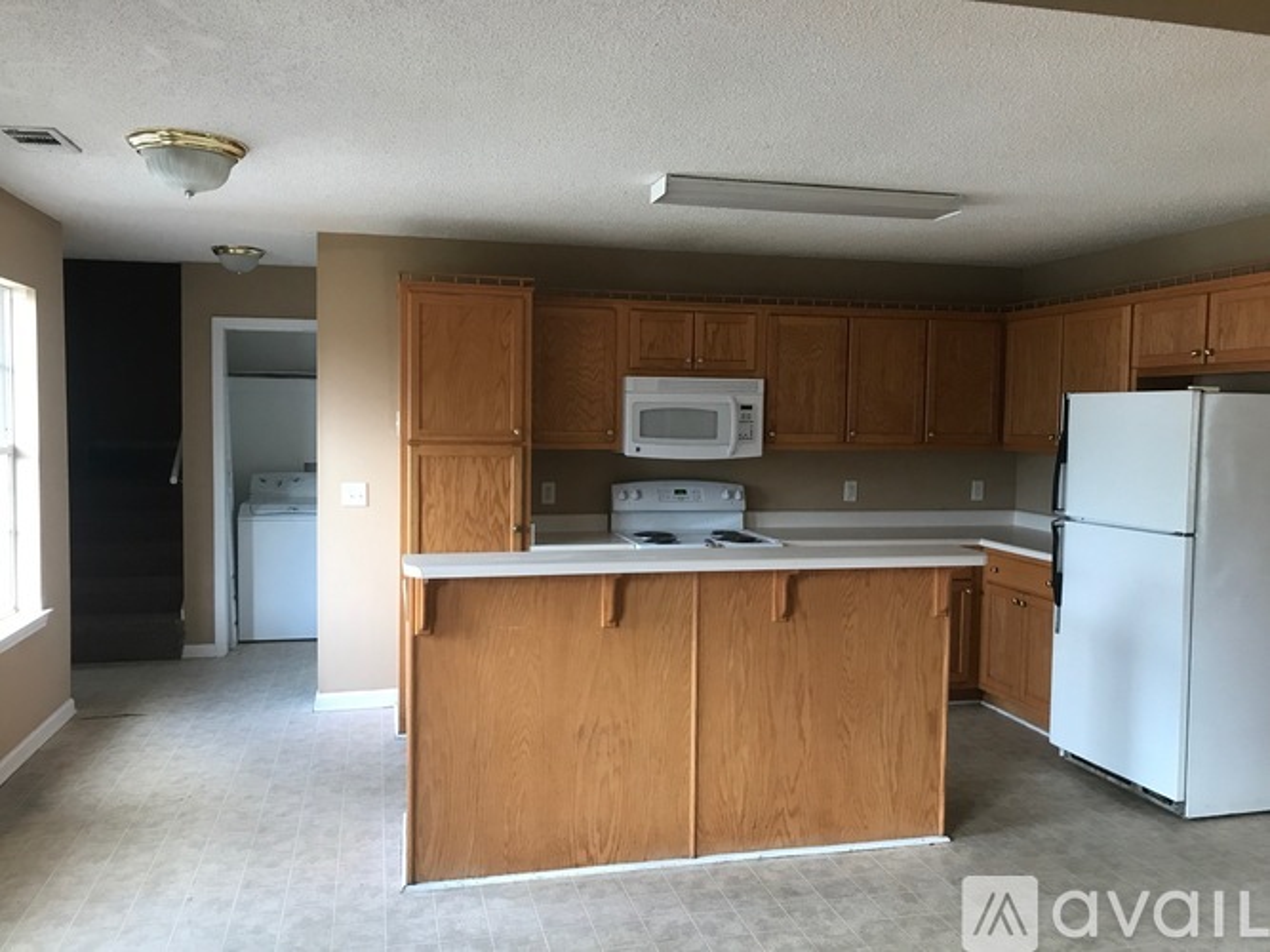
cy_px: 476
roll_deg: +0.1
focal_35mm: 28
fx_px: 1027
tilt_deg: -3.0
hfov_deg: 63.5
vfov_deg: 49.7
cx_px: 635
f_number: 1.8
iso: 32
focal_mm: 3.99
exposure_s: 1/30
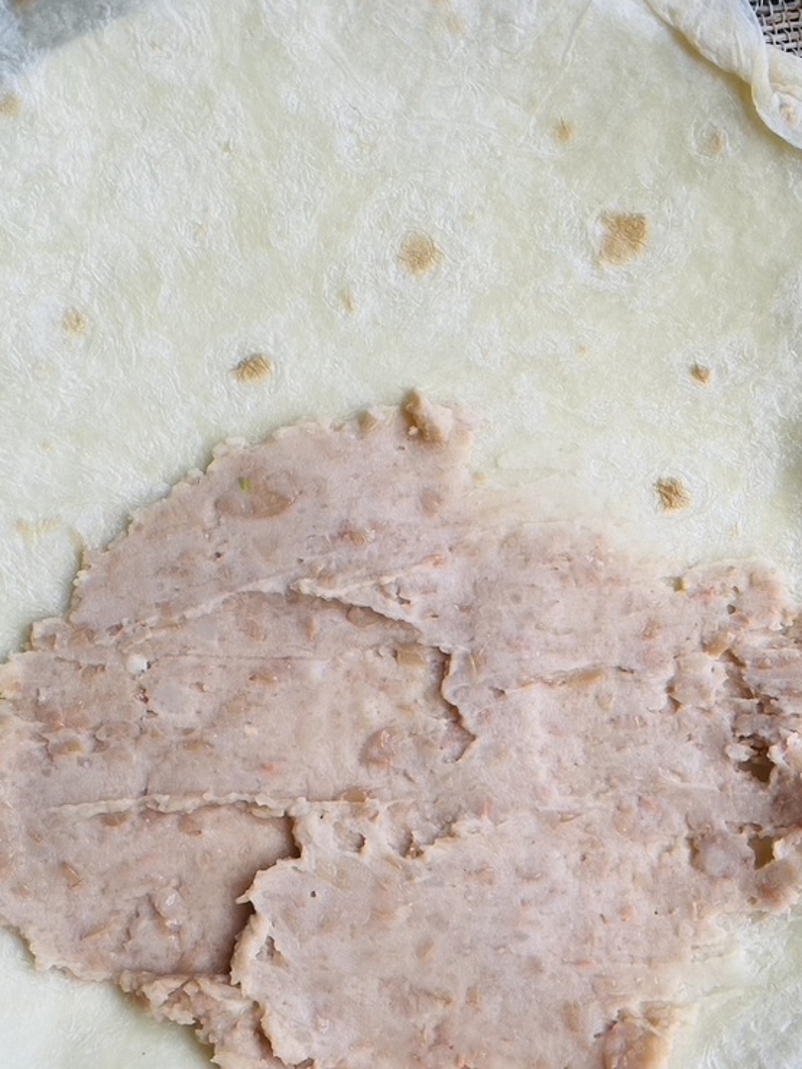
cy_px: 608
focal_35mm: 36
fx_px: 1112
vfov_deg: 51.2
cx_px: 374
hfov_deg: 39.6
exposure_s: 1/121
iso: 80
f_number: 1.8
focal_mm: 4.25
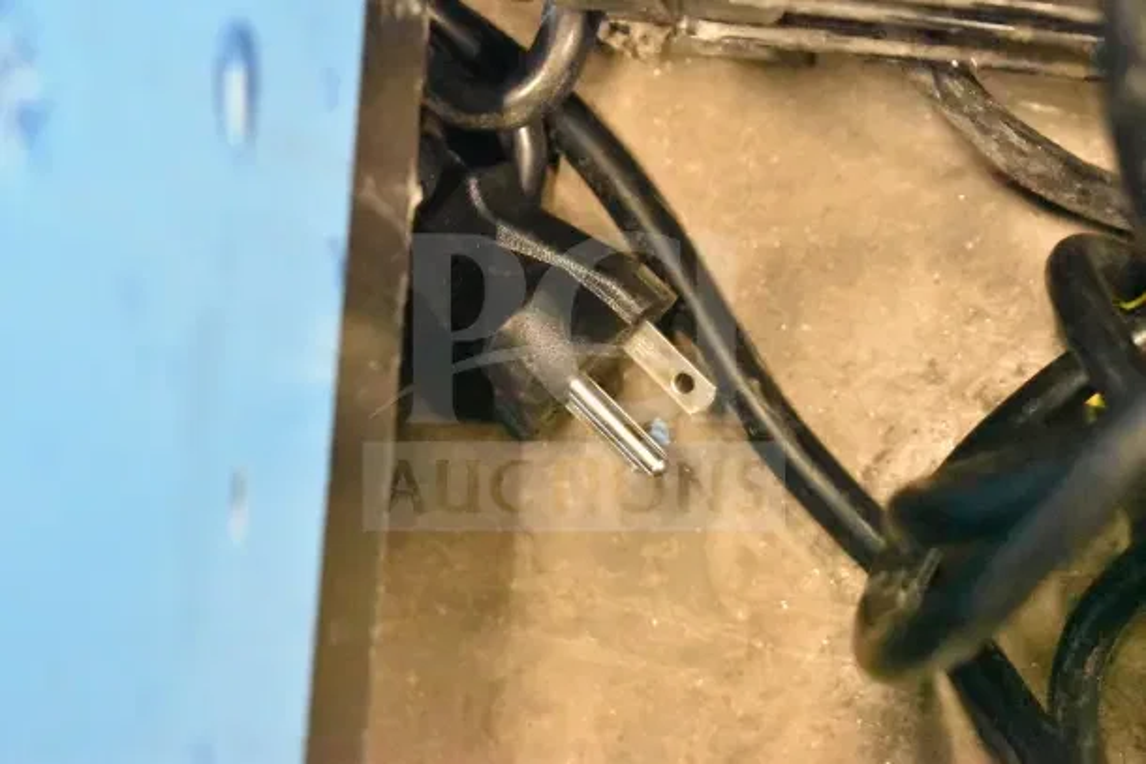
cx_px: 573
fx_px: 2627
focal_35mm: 82
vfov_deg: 16.6
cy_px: 382
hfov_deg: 24.6
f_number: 5.6
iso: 25600
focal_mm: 55
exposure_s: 1/40
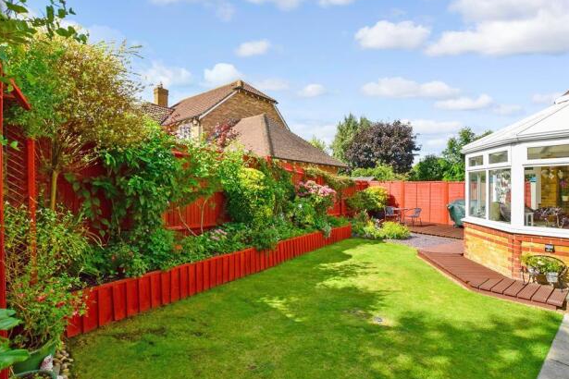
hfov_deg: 96.7
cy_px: 187
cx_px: 297
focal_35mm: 16
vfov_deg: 73.7
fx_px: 253
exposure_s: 1/400
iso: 400
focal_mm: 10
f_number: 13
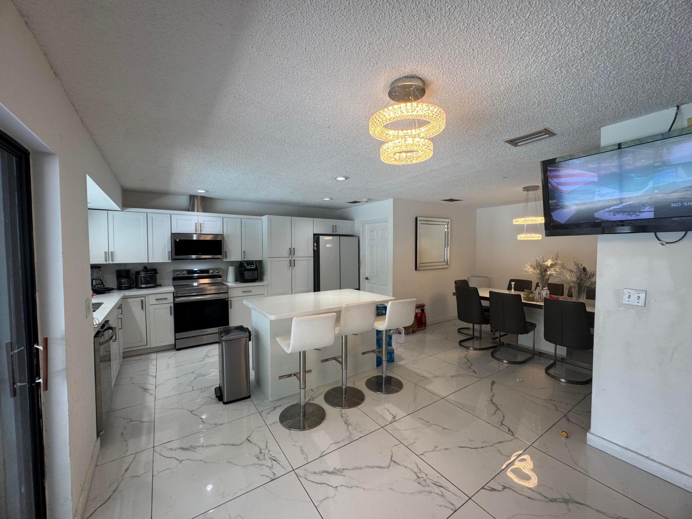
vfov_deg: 85.7
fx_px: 280
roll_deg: -0.8
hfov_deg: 102.1
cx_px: 346
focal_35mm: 14
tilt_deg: -3.0
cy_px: 260
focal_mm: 2.22
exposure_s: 1/120
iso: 80
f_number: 2.2
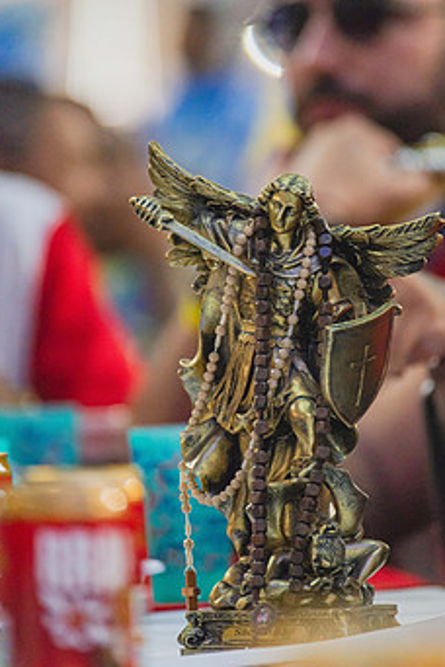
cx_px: 250
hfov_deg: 3.5
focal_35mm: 395
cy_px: 300
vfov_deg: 5.2
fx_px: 7323
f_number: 5.6
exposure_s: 1/400
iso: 2500
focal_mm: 300
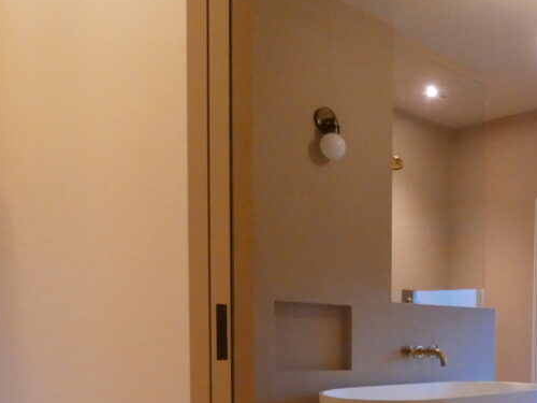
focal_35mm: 41
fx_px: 636
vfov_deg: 32.9
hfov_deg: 40.6
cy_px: 380
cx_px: 525
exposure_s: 1/60
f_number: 2.8
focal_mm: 3.6
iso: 800
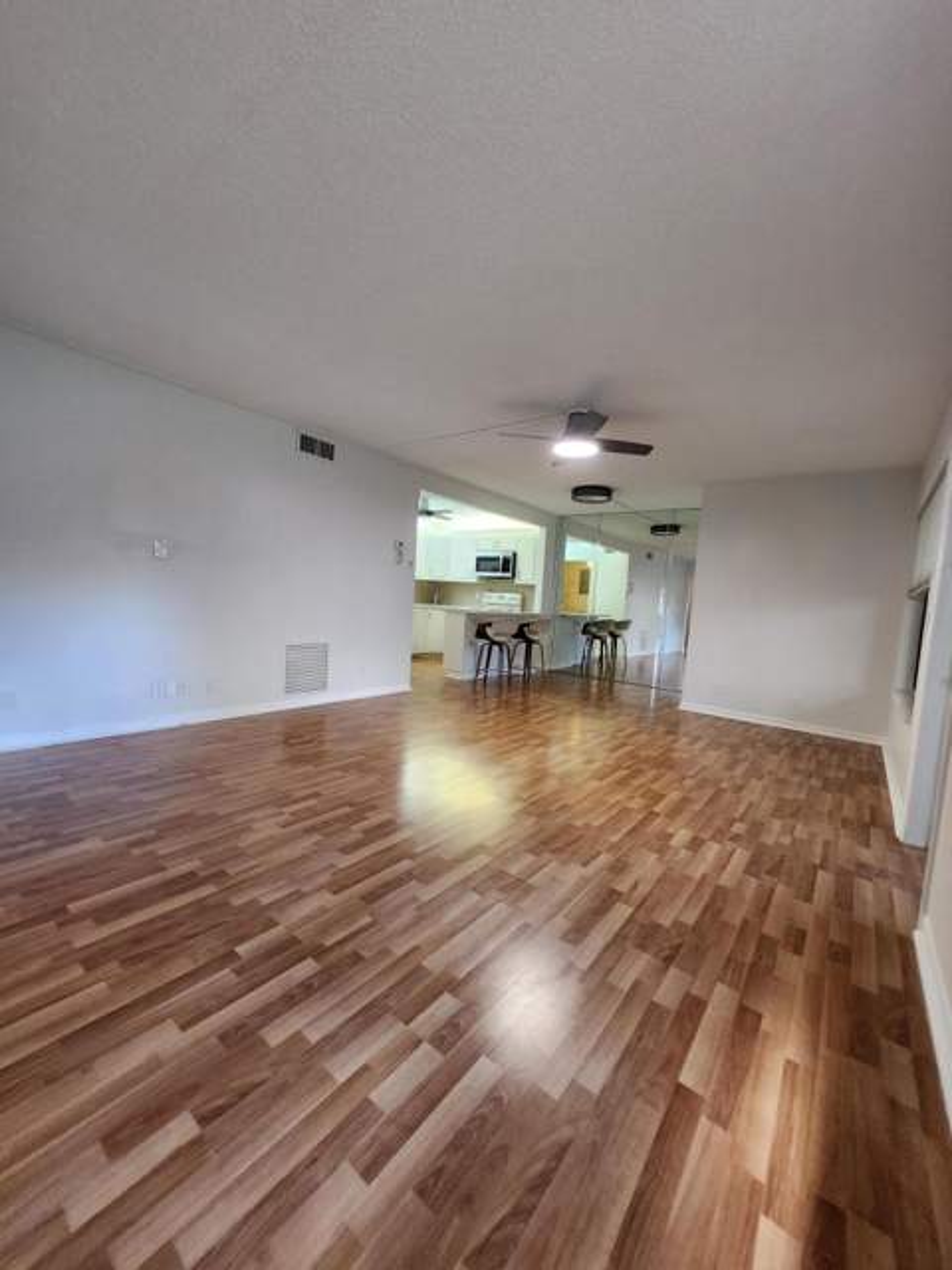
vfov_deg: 106.2
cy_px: 635
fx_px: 477
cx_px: 476
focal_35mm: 13
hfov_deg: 89.9
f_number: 2.2
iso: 320
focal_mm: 1.74
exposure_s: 1/60
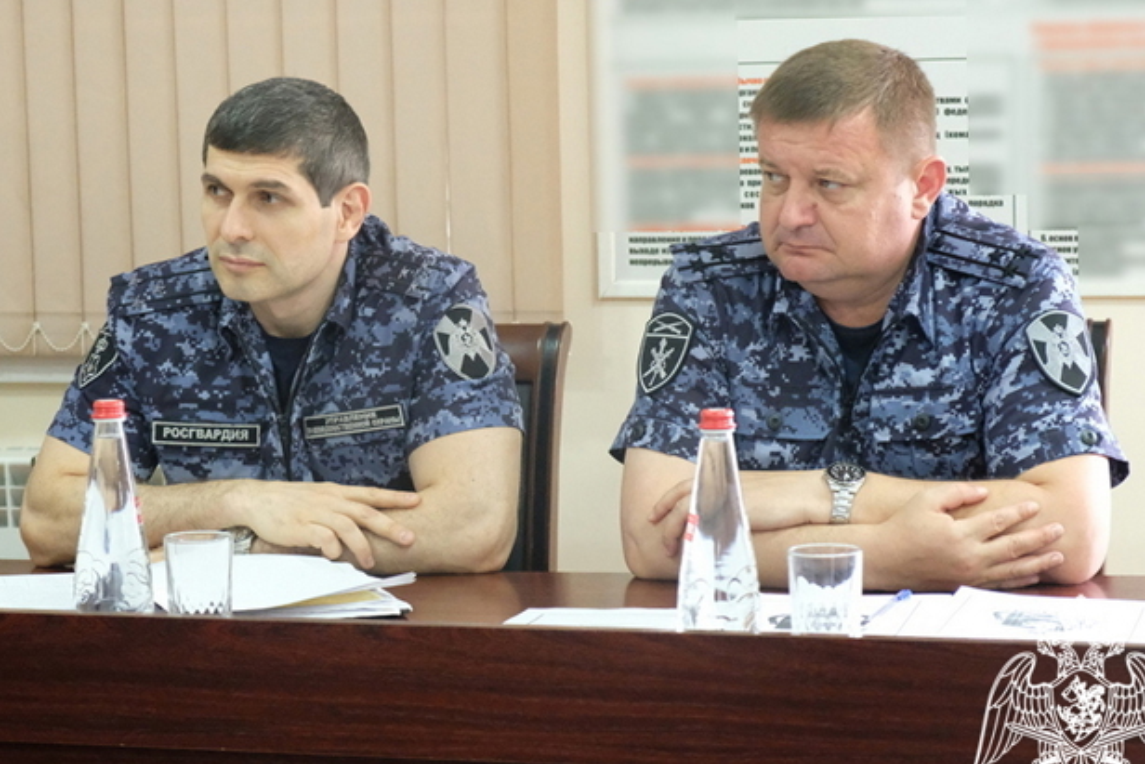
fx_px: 3213
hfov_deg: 20.2
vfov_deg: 13.6
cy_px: 355
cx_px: 511
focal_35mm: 101
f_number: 4
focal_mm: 55
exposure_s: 1/280
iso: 10000
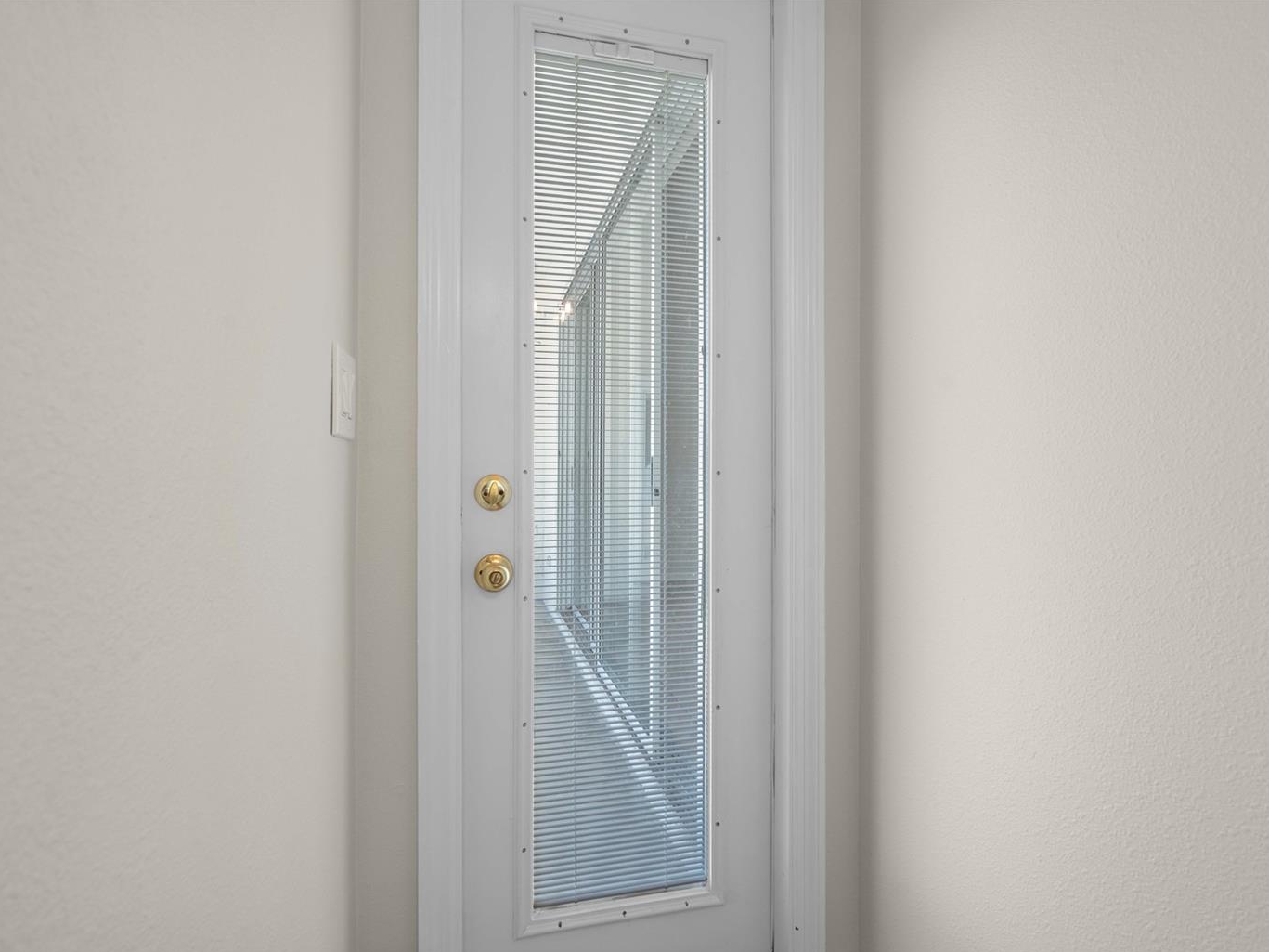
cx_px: 649
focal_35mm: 18
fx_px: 660
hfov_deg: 87.7
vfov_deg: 71.6
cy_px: 493
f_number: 8
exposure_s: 1/13
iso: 200
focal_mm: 16
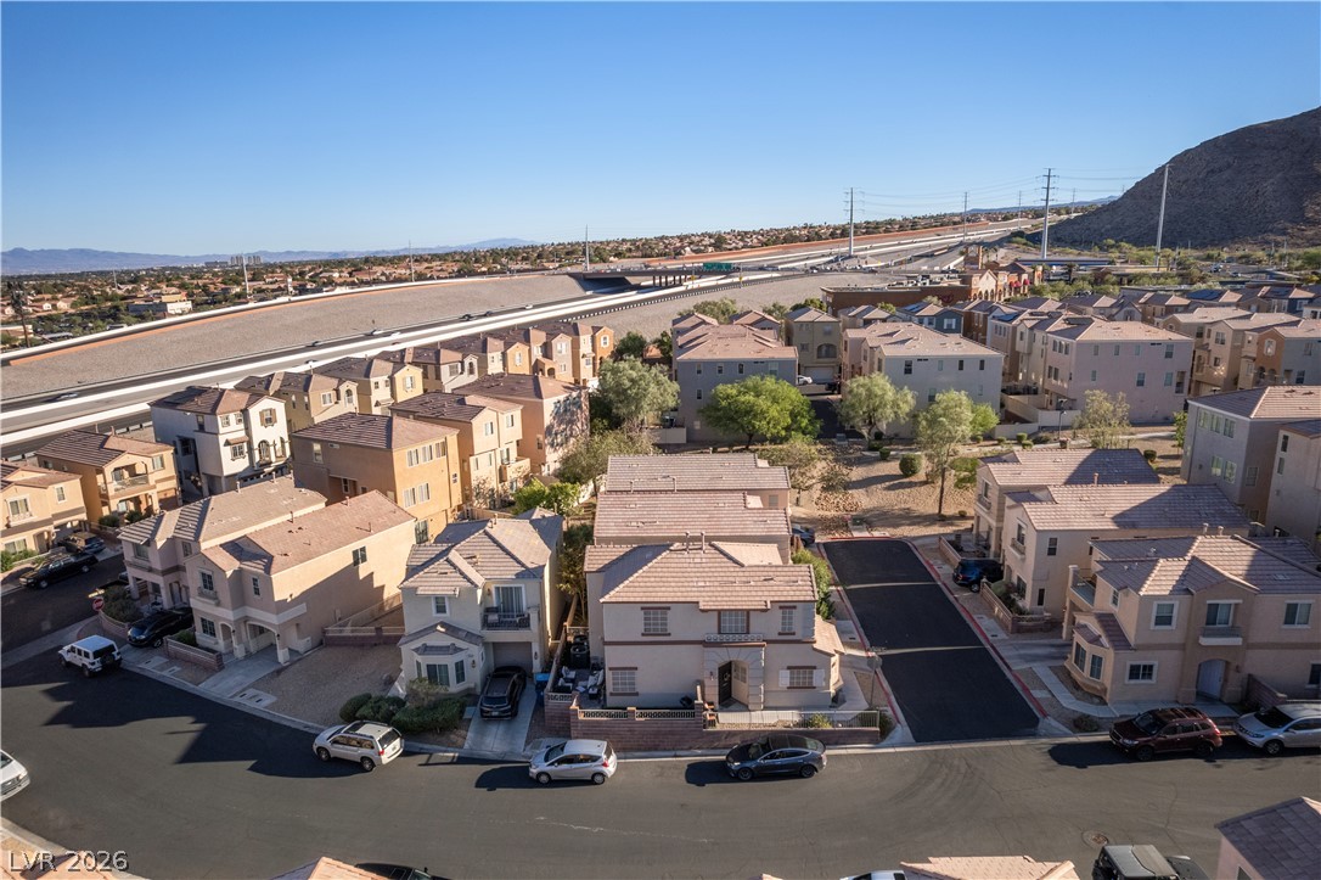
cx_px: 660
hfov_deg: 78.6
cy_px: 440
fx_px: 807
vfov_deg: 57.2
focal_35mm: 22
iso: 100
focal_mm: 8.38
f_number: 2.8
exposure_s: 1/25
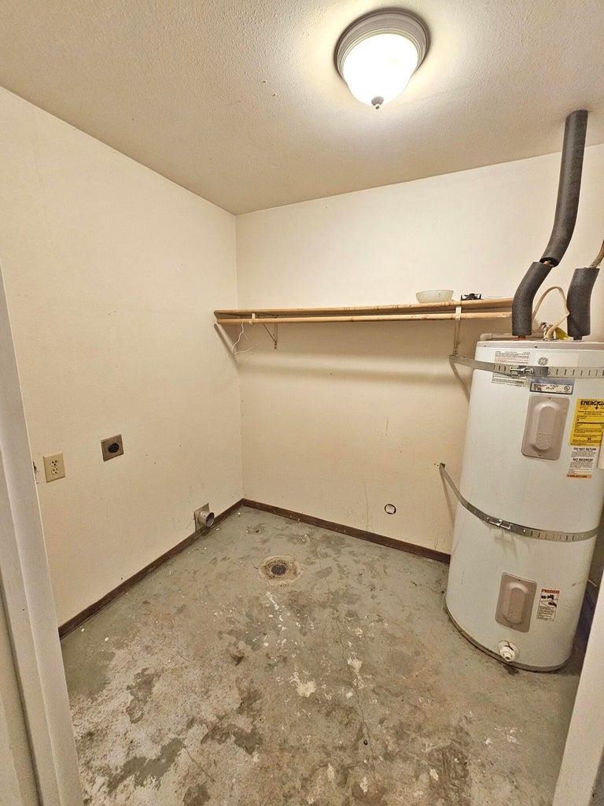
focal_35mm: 13
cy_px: 403
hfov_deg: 89.9
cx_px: 302
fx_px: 302
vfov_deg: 106.2
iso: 400
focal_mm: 2.2
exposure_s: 1/60
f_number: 2.2
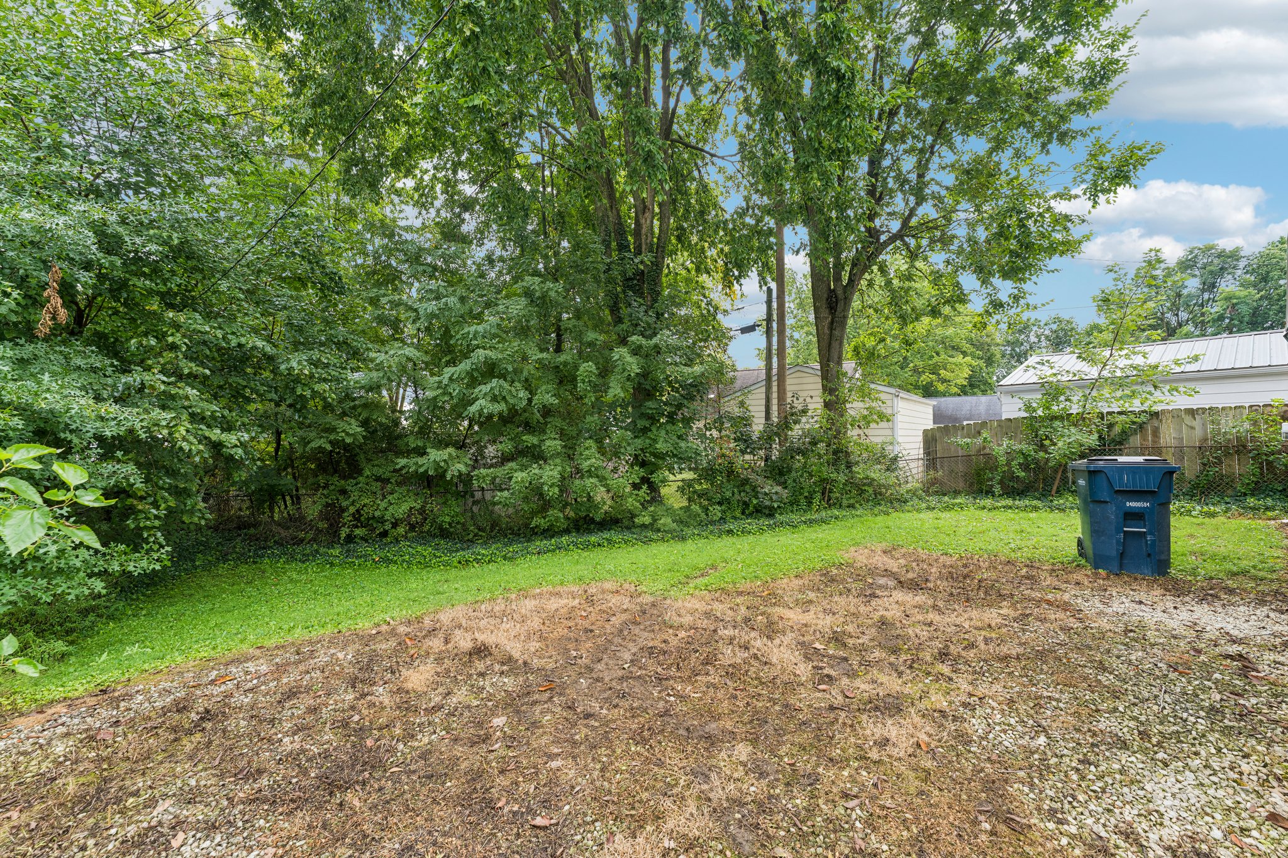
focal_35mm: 14
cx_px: 644
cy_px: 429
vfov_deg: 81.2
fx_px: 501
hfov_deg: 104.3
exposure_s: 1/60
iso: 200
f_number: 8
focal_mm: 14
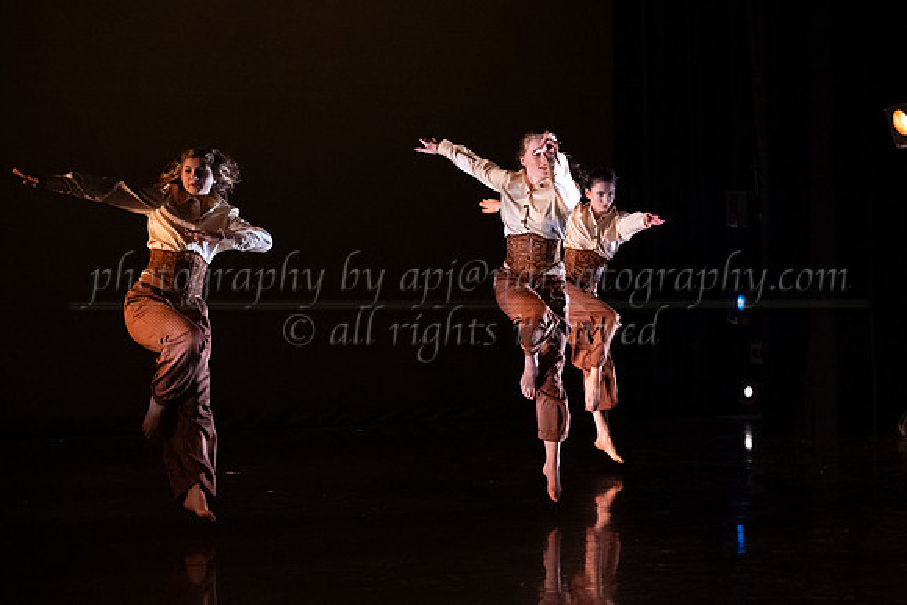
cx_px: 526
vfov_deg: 15.7
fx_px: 2194
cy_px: 331
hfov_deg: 23.3
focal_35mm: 87
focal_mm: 75
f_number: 4
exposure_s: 1/400
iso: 4000
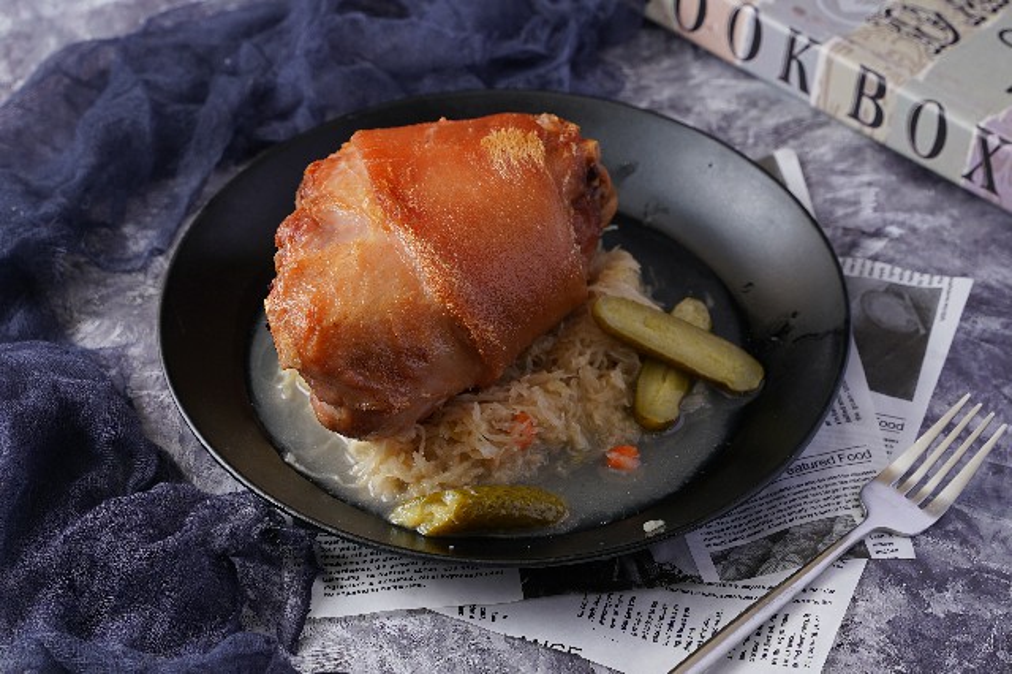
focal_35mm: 90
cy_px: 337
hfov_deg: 22.6
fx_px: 2529
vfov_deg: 15.2
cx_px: 506
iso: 100
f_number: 6.3
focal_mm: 60
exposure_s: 1/125
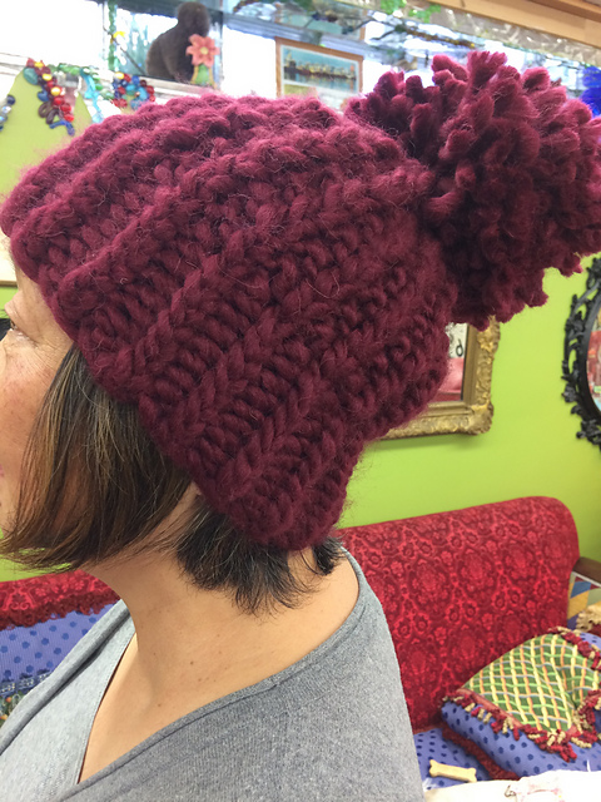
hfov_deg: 48.2
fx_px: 671
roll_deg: -1.6
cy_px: 401
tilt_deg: -11.8
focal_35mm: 29
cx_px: 300
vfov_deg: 61.7
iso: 80
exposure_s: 1/30
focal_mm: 4.15
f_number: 2.2
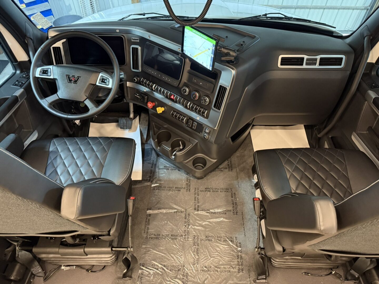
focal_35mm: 24
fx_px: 263
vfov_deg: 56.8
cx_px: 190
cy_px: 142
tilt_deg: -47.9
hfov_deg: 71.6
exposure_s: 1/30
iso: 800
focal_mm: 6.76
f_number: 1.78
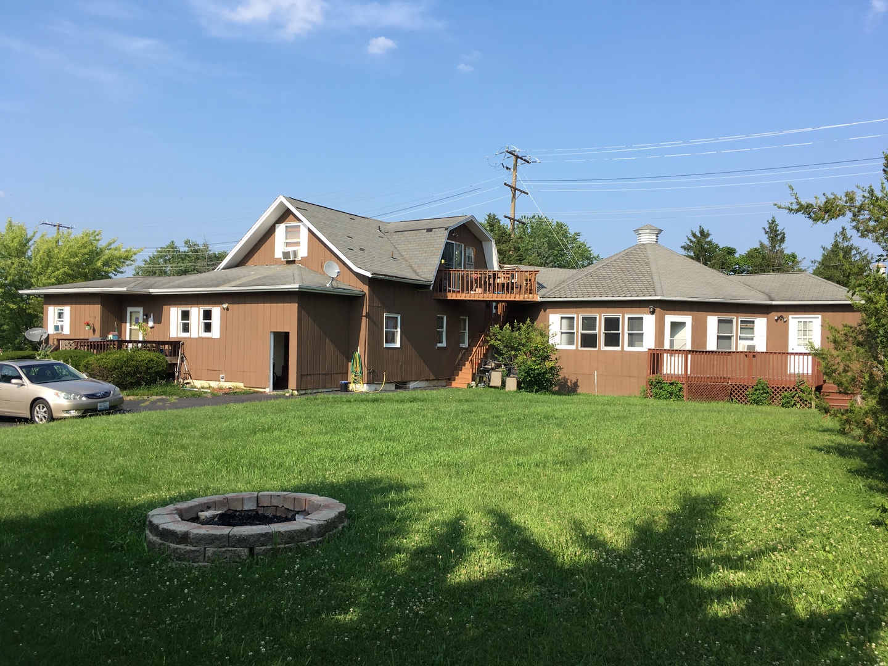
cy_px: 333
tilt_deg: +0.4
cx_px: 444
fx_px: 744
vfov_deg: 48.2
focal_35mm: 29
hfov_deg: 61.7
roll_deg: -1.0
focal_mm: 4.15
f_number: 2.2
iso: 25
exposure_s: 1/1026
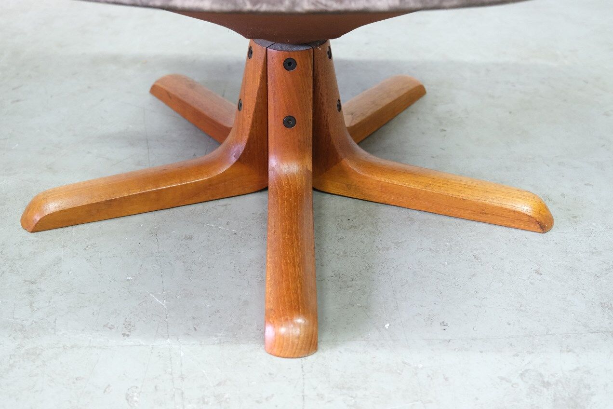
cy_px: 204
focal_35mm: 46
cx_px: 306
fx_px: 783
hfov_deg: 42.7
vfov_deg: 29.2
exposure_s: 1/38
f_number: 4
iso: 6400
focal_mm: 30.8
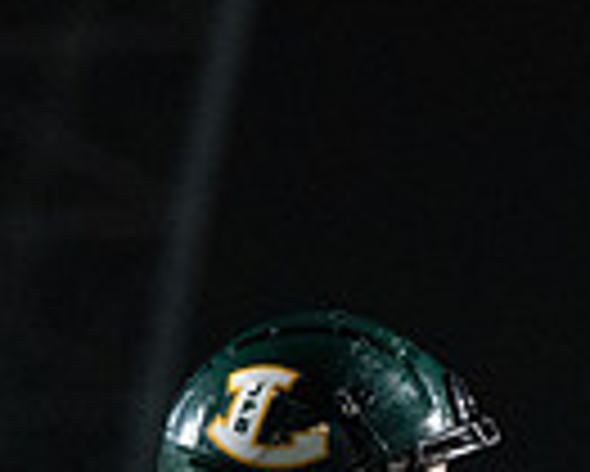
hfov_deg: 2.2
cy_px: 1273
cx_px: 1019
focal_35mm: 862
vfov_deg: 1.8
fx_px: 15063
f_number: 2.8
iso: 6400
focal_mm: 121
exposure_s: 1/1000
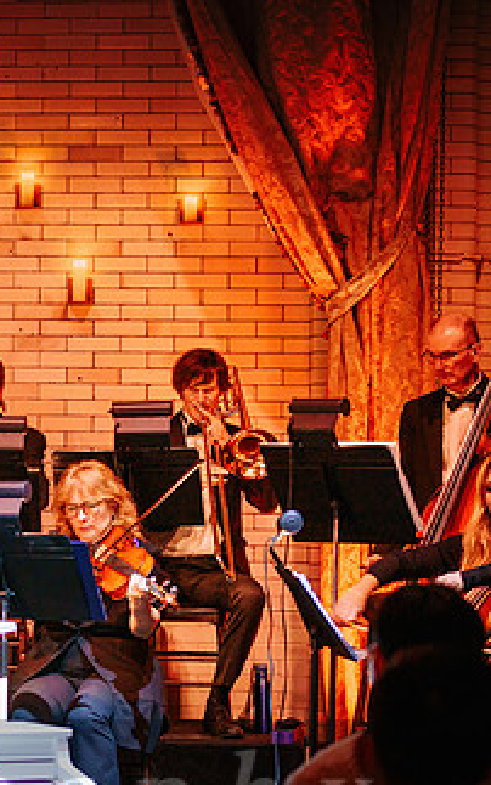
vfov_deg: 16.3
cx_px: -126
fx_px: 2739
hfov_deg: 10.1
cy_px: 468
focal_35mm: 128
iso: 1000
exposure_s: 1/60
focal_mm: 70
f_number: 2.8
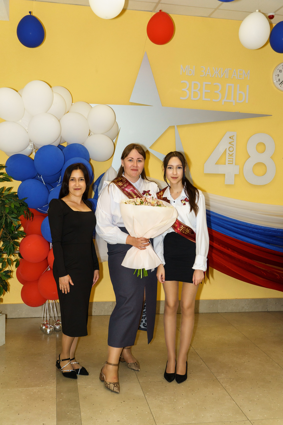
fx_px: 478
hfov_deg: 33.0
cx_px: 142
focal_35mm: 40
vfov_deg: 47.9
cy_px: 212
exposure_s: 1/125
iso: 400
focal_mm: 27
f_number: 5
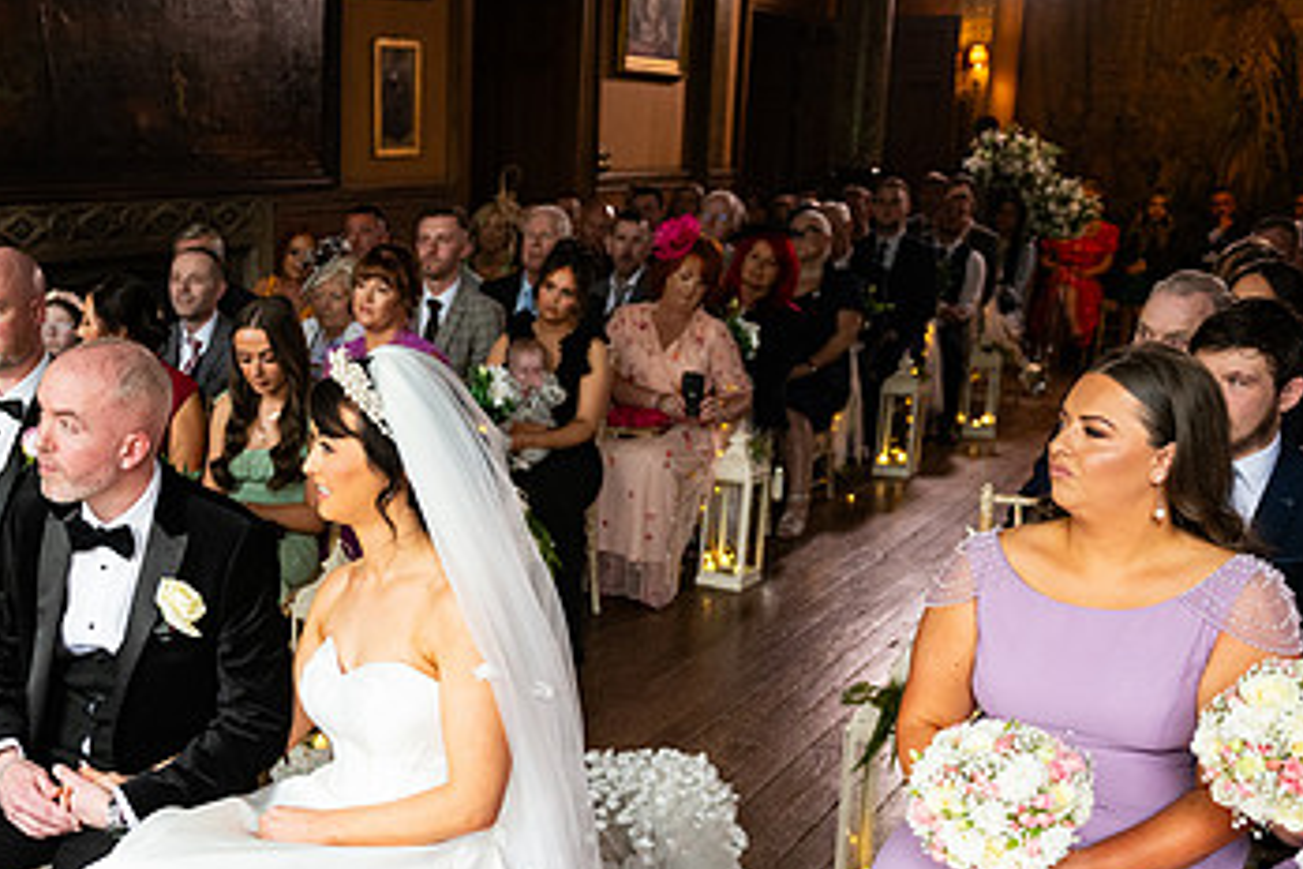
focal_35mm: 45
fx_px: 1629
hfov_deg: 42.4
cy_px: 687
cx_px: 344
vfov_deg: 29.2
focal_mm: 27
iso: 800
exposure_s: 1/160
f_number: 3.5
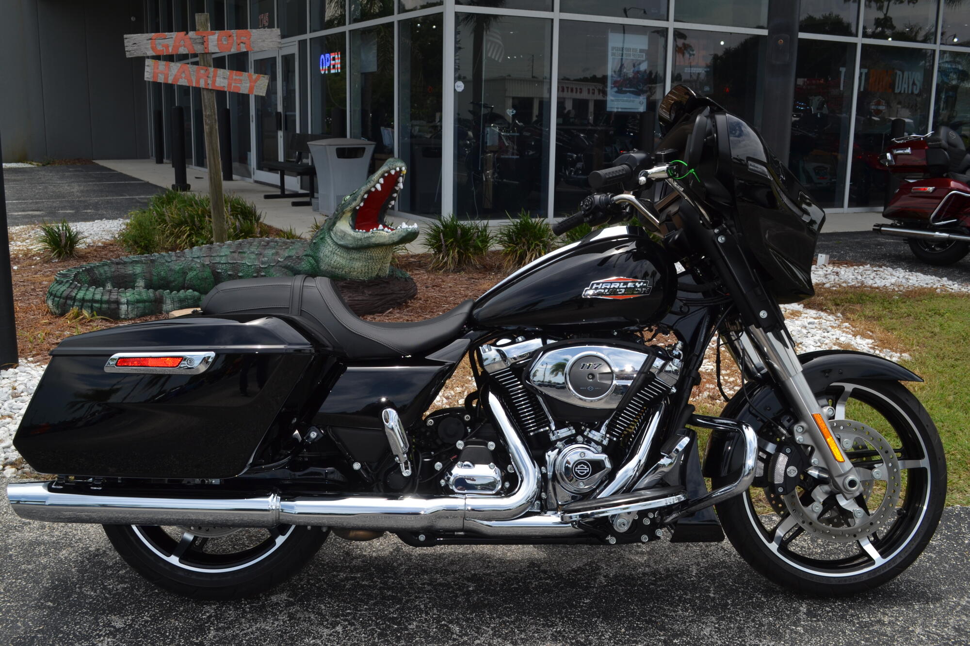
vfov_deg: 36.9
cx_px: 485
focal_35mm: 36
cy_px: 323
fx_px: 970
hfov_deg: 53.1
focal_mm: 24
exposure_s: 1/200
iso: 100
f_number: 9
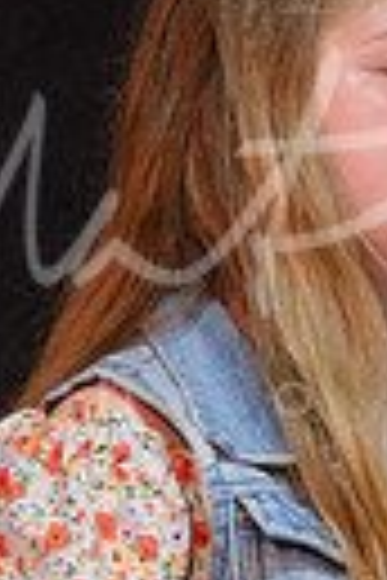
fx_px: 7675
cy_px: 232
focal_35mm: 476
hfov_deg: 2.9
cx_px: 688
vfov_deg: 4.3
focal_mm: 66
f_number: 2.8
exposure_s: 1/60
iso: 1250
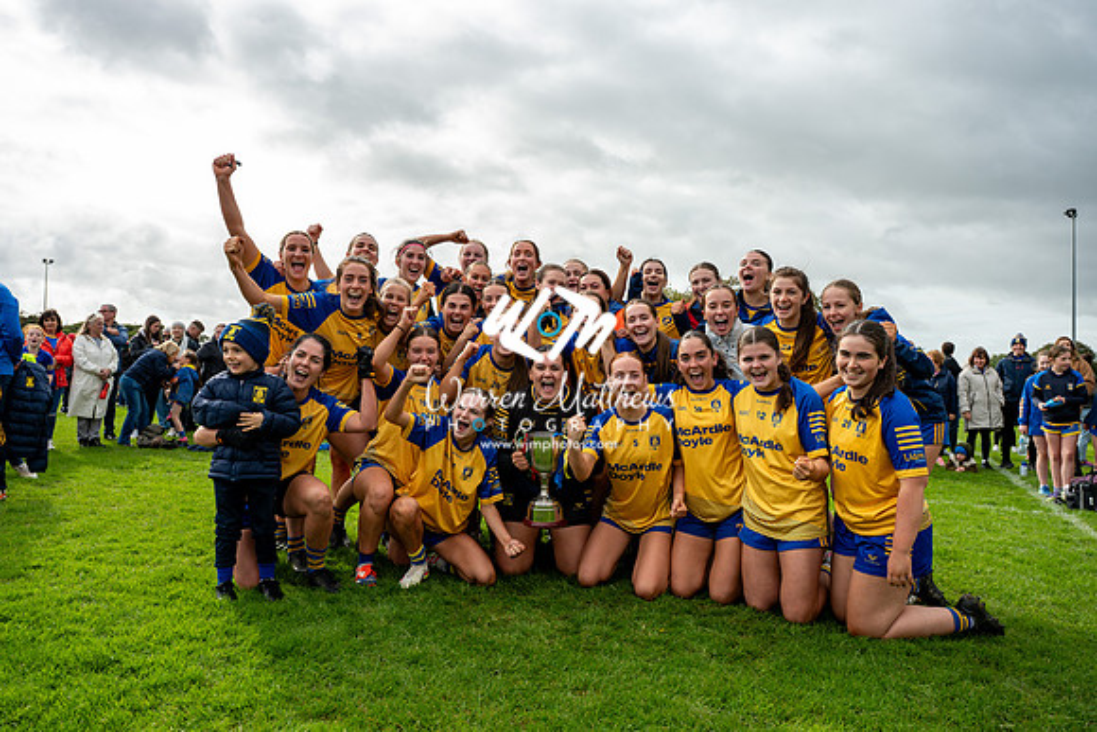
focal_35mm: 27
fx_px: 823
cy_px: 366
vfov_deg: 48.0
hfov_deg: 67.4
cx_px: 548
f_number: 5
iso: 100
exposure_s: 1/320
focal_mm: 27
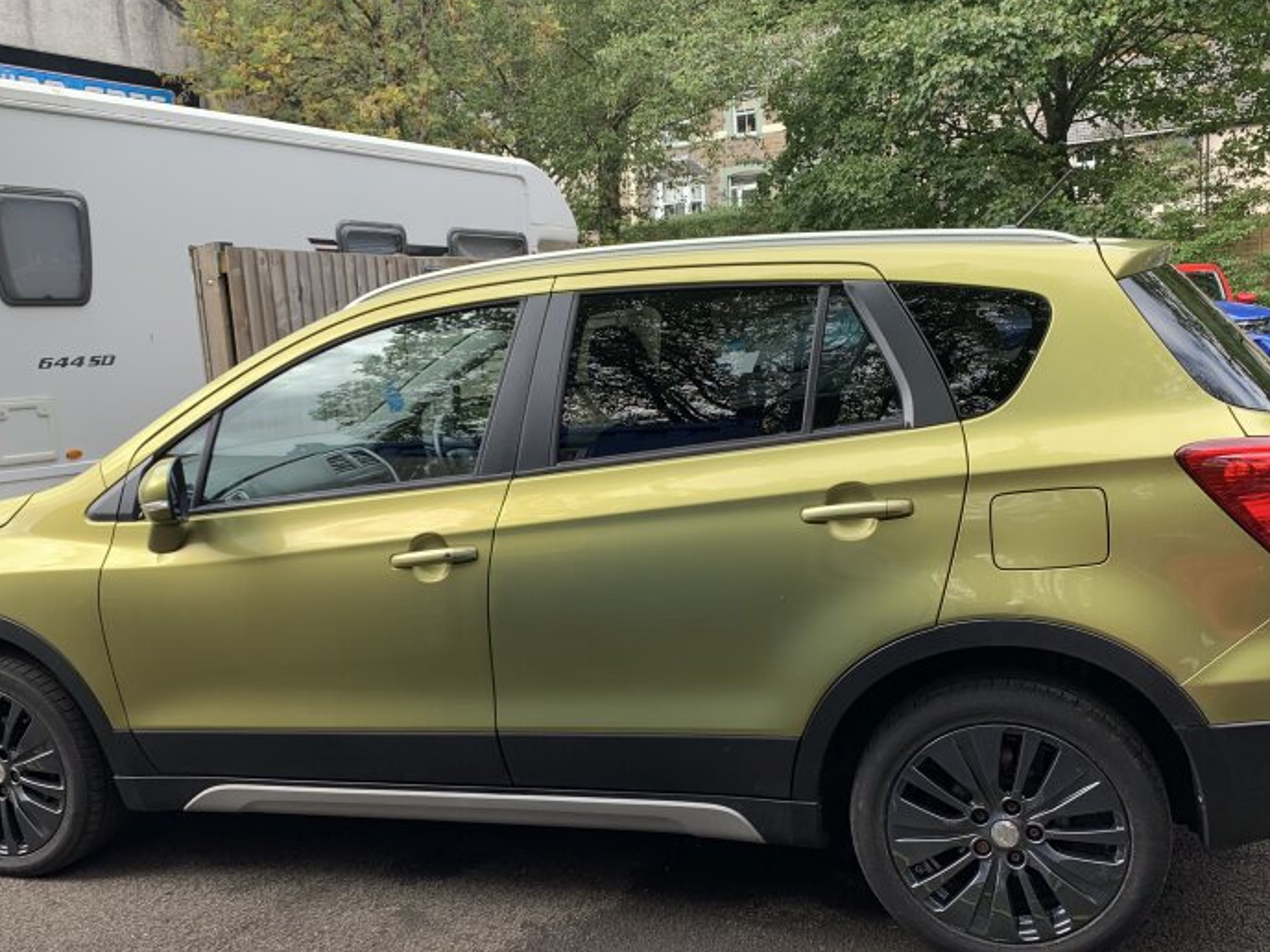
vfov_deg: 41.7
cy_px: 540
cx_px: 607
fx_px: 1247
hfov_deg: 53.9
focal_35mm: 34
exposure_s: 1/307
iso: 25
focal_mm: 4.25
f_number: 1.8
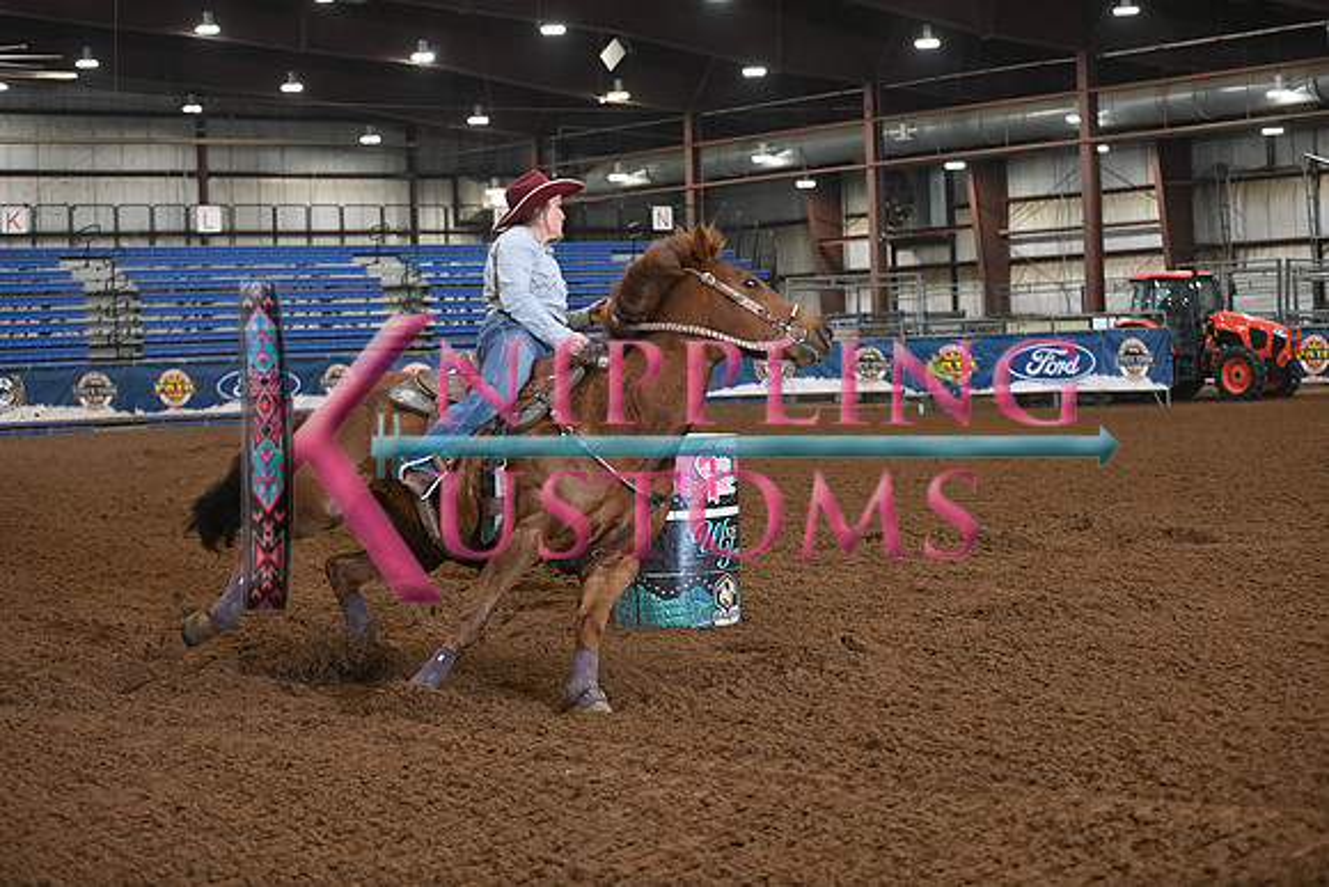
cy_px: 444
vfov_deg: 19.5
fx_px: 2585
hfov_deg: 28.8
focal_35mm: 70
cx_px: 664
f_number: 3.2
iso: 2000
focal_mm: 70
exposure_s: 1/250
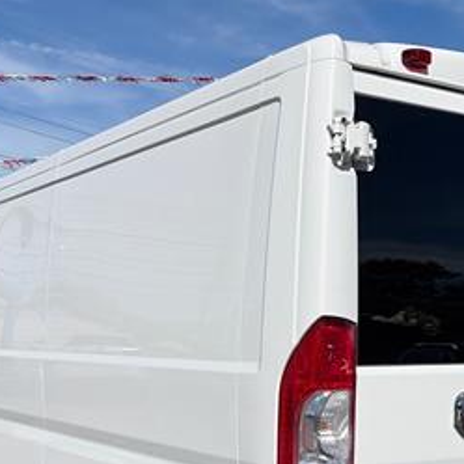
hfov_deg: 29.0
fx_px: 895
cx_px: 272
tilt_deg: -5.6
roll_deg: -0.9
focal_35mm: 59
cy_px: 401
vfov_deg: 28.2
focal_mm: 5.96
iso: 50
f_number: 1.6
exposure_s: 1/10101
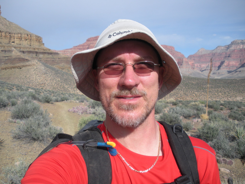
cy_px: 92
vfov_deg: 39.7
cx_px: 122
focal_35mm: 36
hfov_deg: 51.4
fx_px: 255
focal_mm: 6.3
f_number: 3.5
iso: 64
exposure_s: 1/651
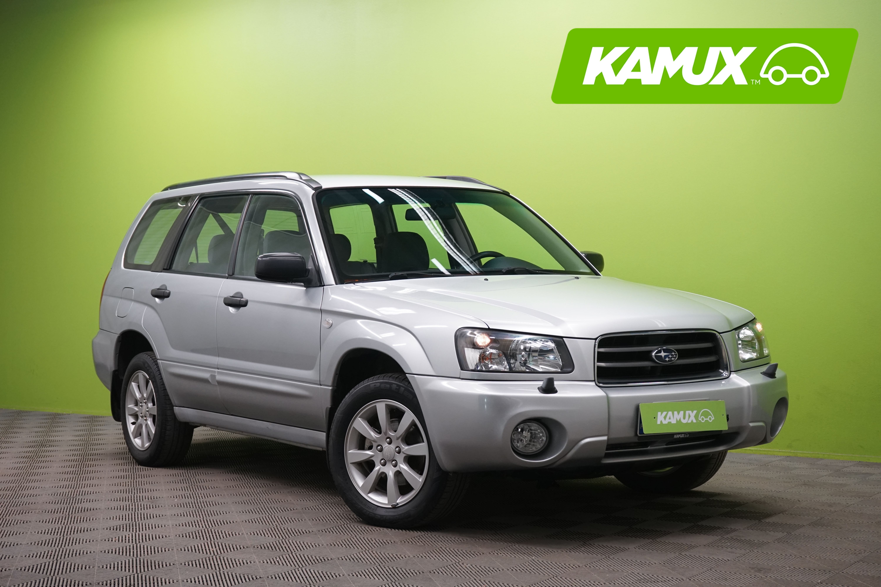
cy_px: 294
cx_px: 440
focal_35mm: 59
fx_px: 1444
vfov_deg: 23.0
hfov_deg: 33.9
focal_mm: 59
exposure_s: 1/25
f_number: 7.1
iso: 1250
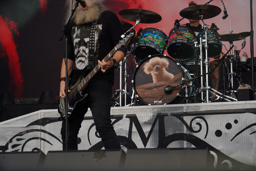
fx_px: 747
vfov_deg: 13.0
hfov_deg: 19.5
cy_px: 86
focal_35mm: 105
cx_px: 128
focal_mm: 105
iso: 100
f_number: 5.6
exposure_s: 1/250
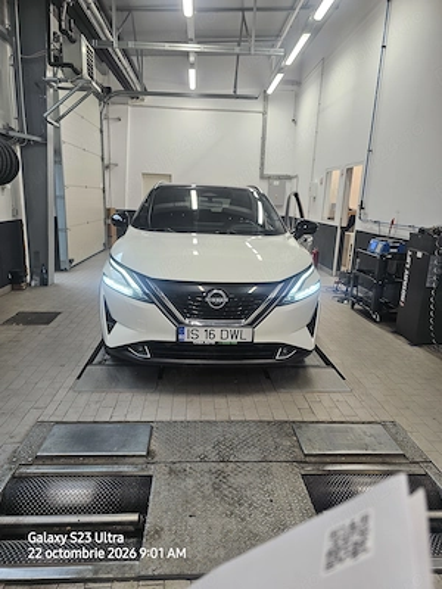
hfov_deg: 58.9
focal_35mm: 23
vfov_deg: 73.9
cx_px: 221
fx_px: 392
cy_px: 294
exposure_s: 1/50
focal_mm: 6.3
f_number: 1.7
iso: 80
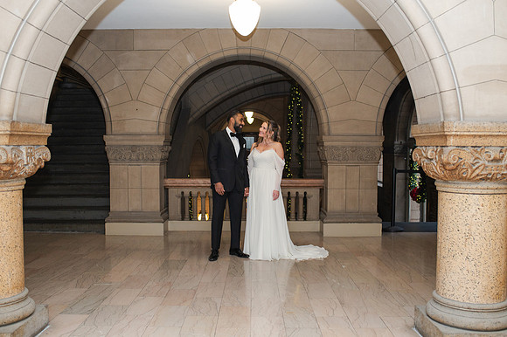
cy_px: 168
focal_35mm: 37
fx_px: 516
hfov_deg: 52.3
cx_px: 254
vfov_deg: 36.2
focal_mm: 35
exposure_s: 1/200
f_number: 3.5
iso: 1000
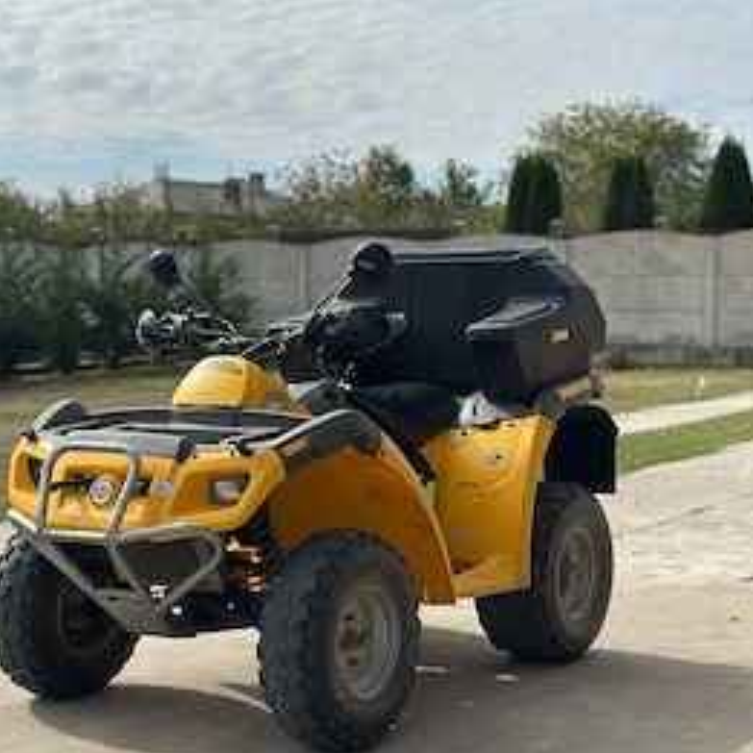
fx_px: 1600
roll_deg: -1.4
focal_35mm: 65
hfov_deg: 26.5
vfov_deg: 26.5
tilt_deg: -4.0
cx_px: 329
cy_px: 413
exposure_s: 1/8929
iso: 100
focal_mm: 6.86
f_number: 1.78
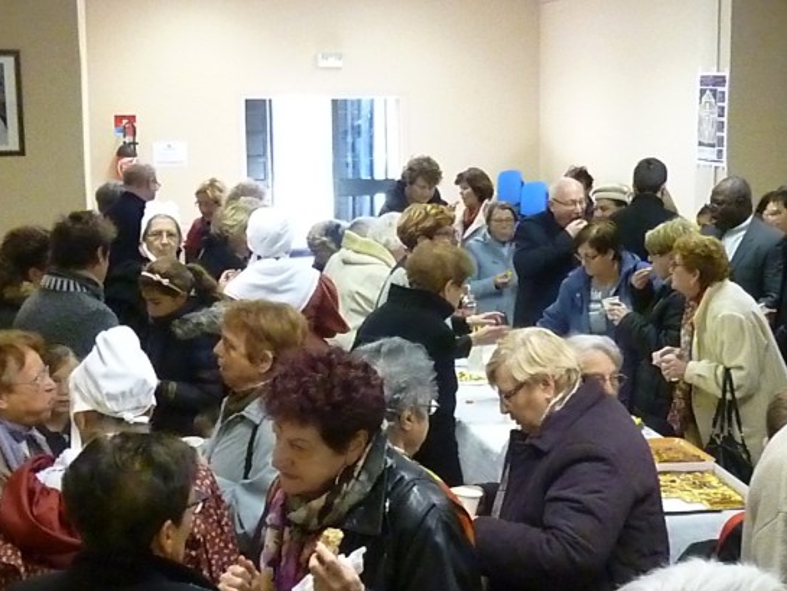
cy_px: 387
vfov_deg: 22.2
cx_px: 516
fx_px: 1501
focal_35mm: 66
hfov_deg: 29.2
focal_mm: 8
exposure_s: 1/60
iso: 2000
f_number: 3.9
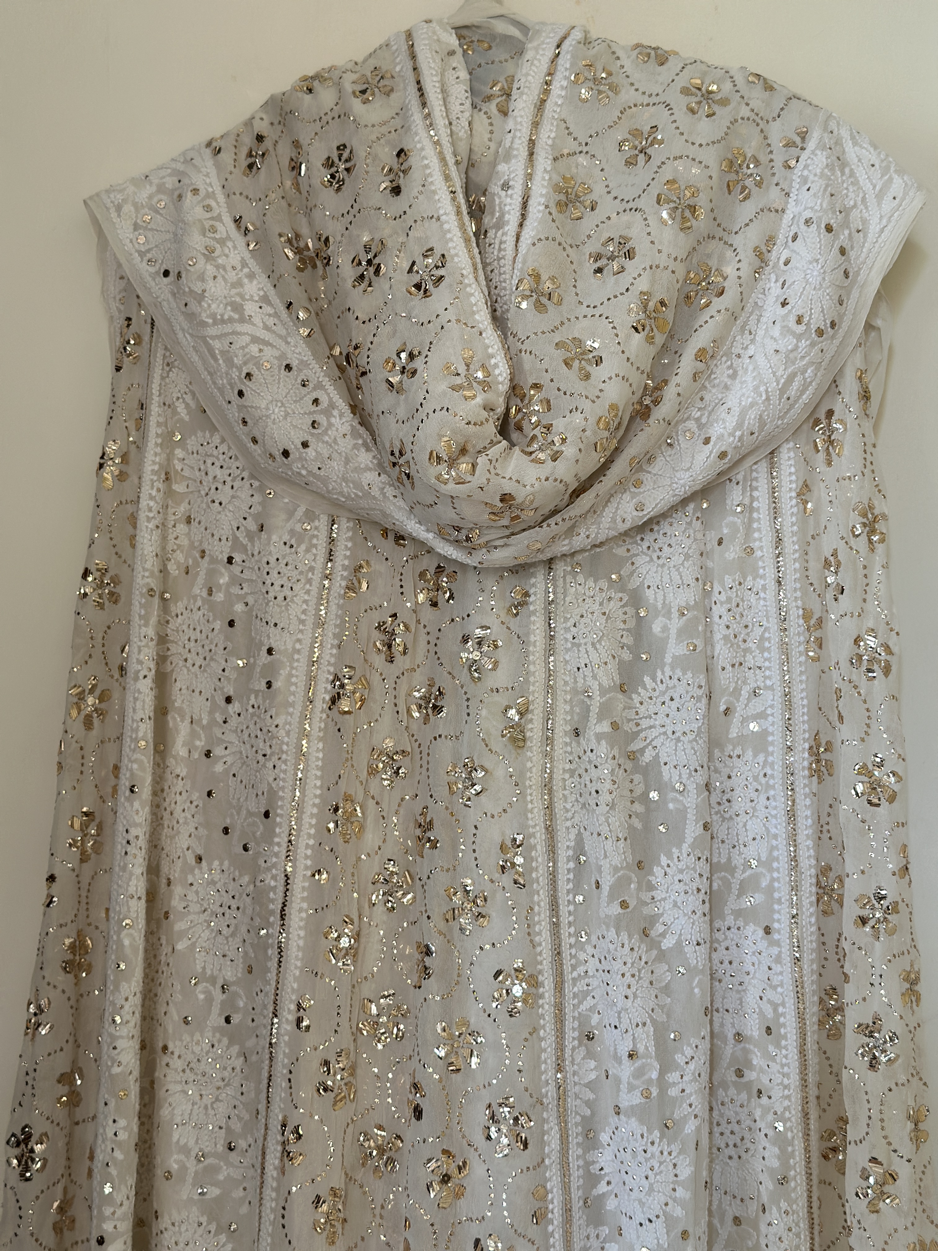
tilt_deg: +4.7
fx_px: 1734
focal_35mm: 48
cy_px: 626
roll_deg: -1.0
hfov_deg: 30.3
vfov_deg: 39.7
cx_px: 469
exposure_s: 1/100
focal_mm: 6.86
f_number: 1.78
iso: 125
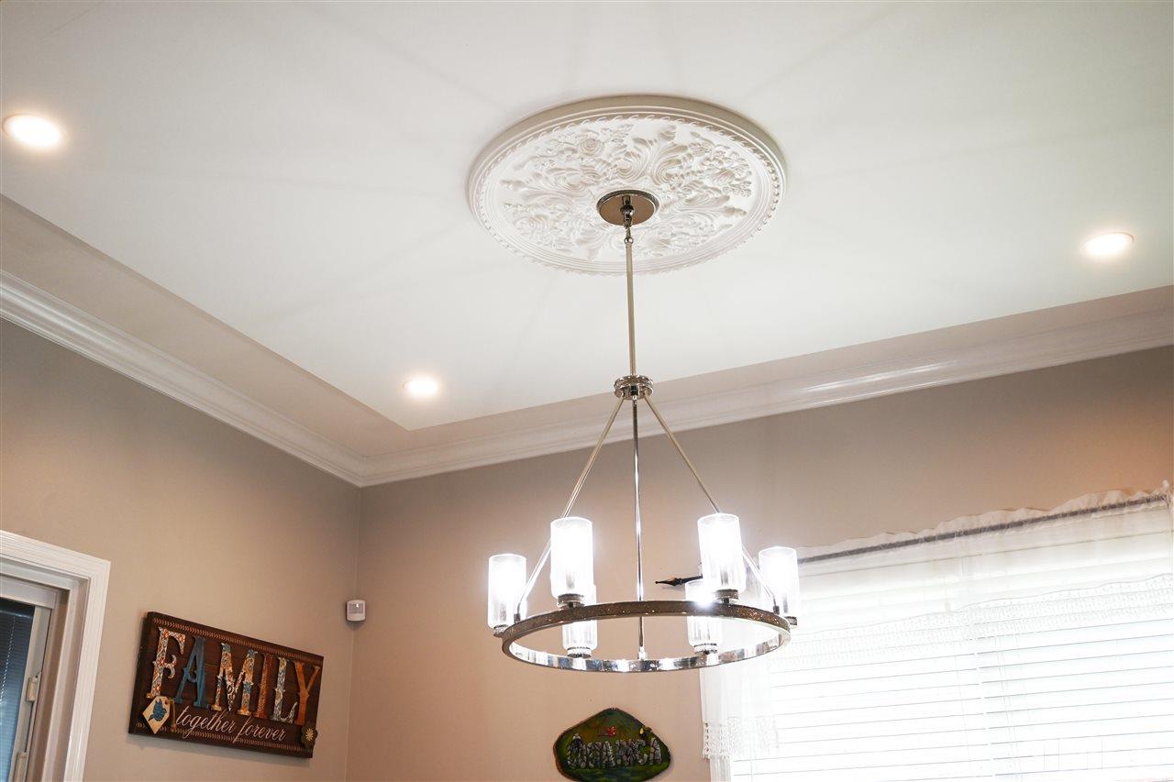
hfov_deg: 55.1
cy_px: 391
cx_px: 587
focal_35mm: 34
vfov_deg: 38.4
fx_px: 1125
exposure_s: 1/60
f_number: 4.2
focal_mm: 23
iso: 100
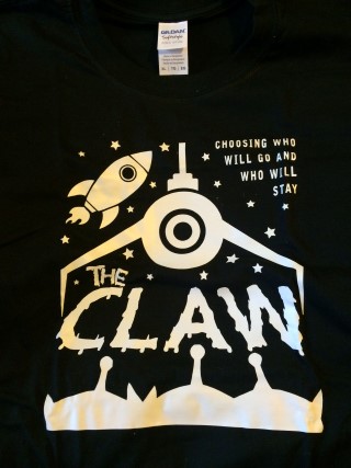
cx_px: 176
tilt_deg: -57.0
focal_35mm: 29
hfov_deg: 48.2
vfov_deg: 61.7
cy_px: 234
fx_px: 392
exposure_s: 1/25
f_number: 2.2
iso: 250
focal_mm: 4.15
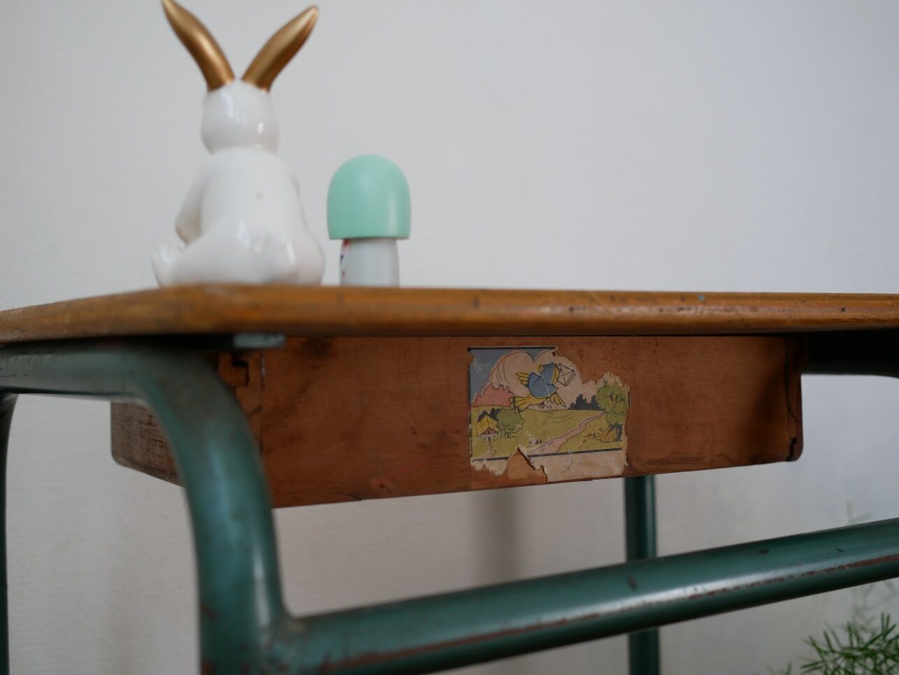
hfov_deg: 46.8
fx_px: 1039
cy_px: 338
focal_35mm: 40
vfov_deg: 36.0
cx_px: 450
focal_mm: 20
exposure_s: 1/200
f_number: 2.5
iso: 200
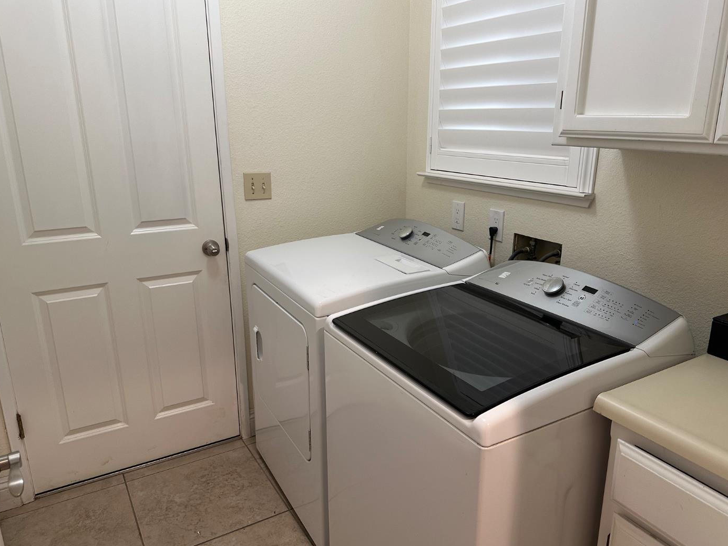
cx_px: 388
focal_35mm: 26
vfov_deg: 53.0
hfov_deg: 67.2
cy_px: 277
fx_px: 547
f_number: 1.78
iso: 160
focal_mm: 6.86
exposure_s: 1/60
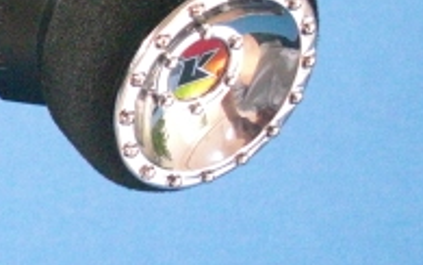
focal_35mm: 125
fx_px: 1441
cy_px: 148
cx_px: -163
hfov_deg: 15.7
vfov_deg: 10.5
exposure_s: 1/50
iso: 800
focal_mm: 6.3
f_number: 2.8
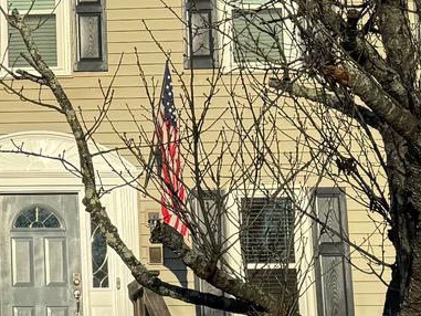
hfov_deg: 14.3
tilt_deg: +10.3
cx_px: -208
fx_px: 1569
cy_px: 193
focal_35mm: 129
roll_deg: -0.1
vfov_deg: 11.5
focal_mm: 6.86
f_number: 1.78
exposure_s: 1/4310
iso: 80
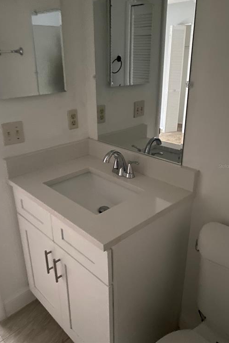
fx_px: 267
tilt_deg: -20.6
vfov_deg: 65.5
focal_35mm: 28
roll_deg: +0.7
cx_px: 106
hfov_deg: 46.3
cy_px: 166
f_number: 1.8
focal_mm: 4.25
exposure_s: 1/9
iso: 500
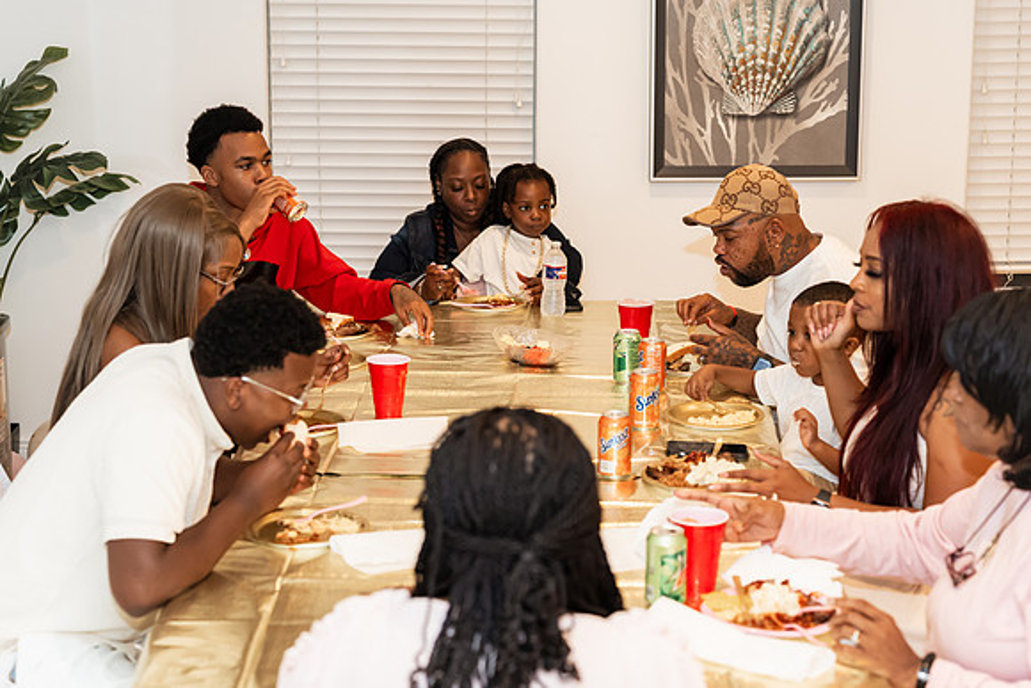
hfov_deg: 29.3
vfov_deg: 19.8
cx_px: 516
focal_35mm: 69
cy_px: 344
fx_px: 1975
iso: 1000
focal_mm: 64
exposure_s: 1/200
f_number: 3.5
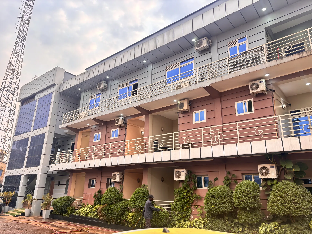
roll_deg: -1.2
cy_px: 117
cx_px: 156
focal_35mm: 26
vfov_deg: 53.1
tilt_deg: +17.6
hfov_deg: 67.3
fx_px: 234
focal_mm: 5.96
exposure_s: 1/100
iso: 80
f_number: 1.6
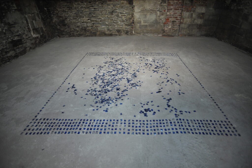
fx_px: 140
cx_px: 126
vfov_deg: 61.9
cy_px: 84
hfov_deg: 84.0
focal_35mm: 20
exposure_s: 1/40
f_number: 2.8
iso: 1600
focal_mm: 20
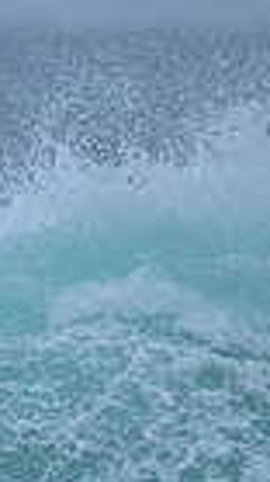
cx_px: -530
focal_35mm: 3506
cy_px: 394
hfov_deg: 0.3
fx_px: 44705
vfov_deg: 0.6
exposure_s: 1/1600
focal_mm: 800
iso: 180
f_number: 6.3
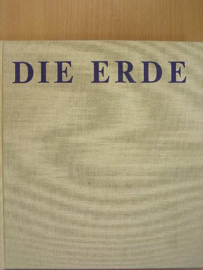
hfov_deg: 30.3
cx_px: 102
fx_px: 375
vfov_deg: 39.7
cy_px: 135
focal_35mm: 48
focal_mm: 8
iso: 126
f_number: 3.5
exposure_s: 1/29.8
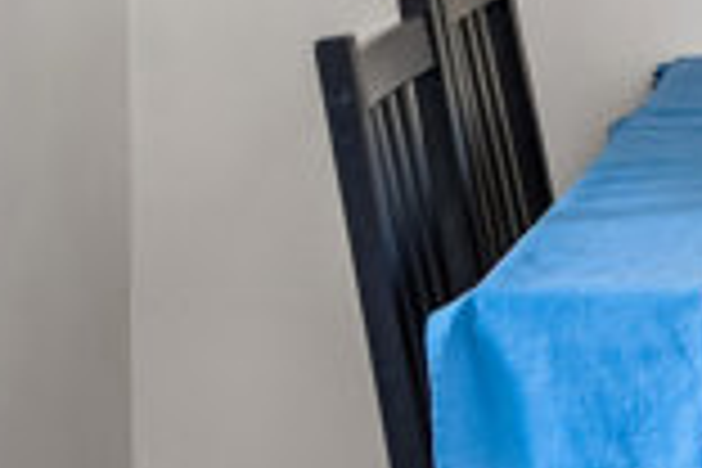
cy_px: -457
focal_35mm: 180
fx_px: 3510
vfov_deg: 7.3
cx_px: 1089
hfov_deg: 10.9
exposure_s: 1/8
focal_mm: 35
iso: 200
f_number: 8
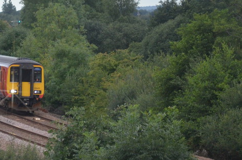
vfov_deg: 4.0
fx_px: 2316
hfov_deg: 6.0
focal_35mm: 345
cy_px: 16
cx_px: -22
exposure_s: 1/500
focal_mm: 85
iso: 900
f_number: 5.6
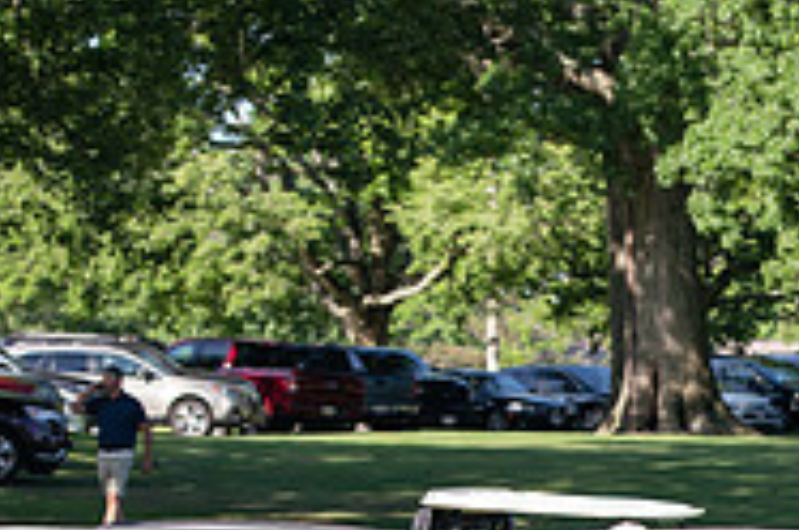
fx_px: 6337
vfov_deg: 4.8
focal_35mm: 286
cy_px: 819
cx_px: 957
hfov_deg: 7.2
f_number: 3.5
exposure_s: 1/400
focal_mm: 92
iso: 100
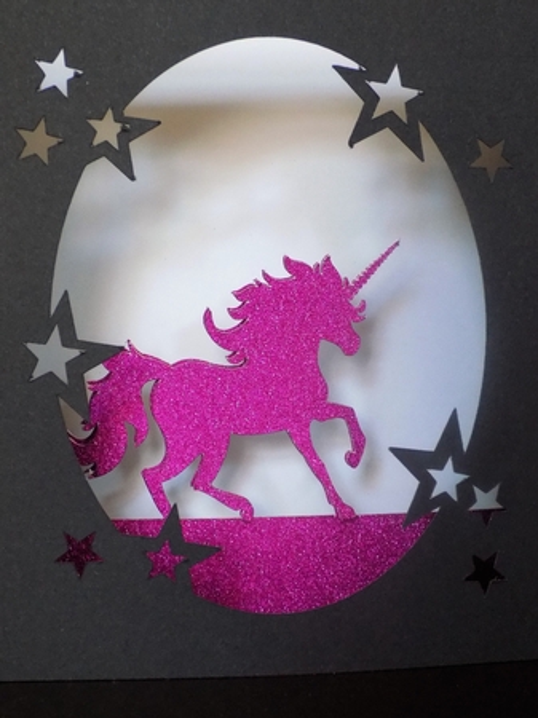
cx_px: 269
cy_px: 359
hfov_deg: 17.2
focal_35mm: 86
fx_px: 1784
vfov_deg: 22.8
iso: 400
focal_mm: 15.3
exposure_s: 1/15
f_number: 4.4
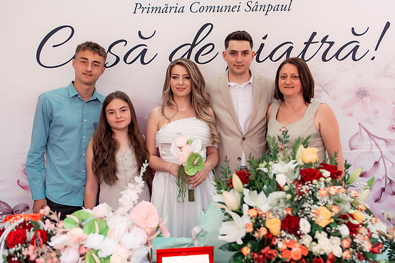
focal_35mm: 36
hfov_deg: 52.8
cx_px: 204
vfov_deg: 36.7
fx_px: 398
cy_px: 135
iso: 1000
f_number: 2.8
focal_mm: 35
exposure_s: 1/250
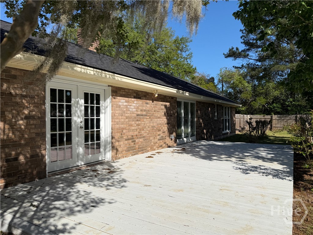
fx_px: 217
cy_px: 118
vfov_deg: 56.8
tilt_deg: +0.2
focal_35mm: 24
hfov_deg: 71.6
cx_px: 156
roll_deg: -0.6
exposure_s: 1/6711
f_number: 1.78
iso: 80
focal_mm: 6.76
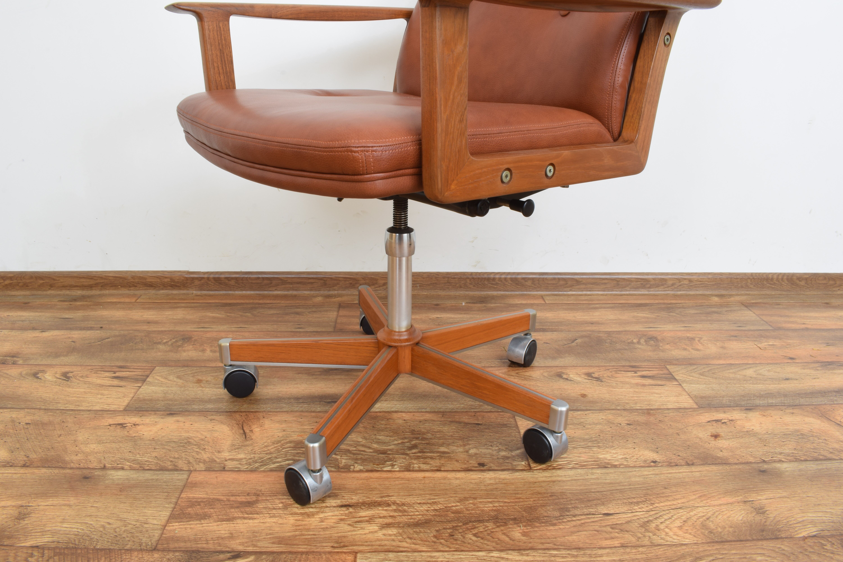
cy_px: 281
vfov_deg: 47.9
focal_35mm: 27
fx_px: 632
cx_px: 422
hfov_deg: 67.4
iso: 100
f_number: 22
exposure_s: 5
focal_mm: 18
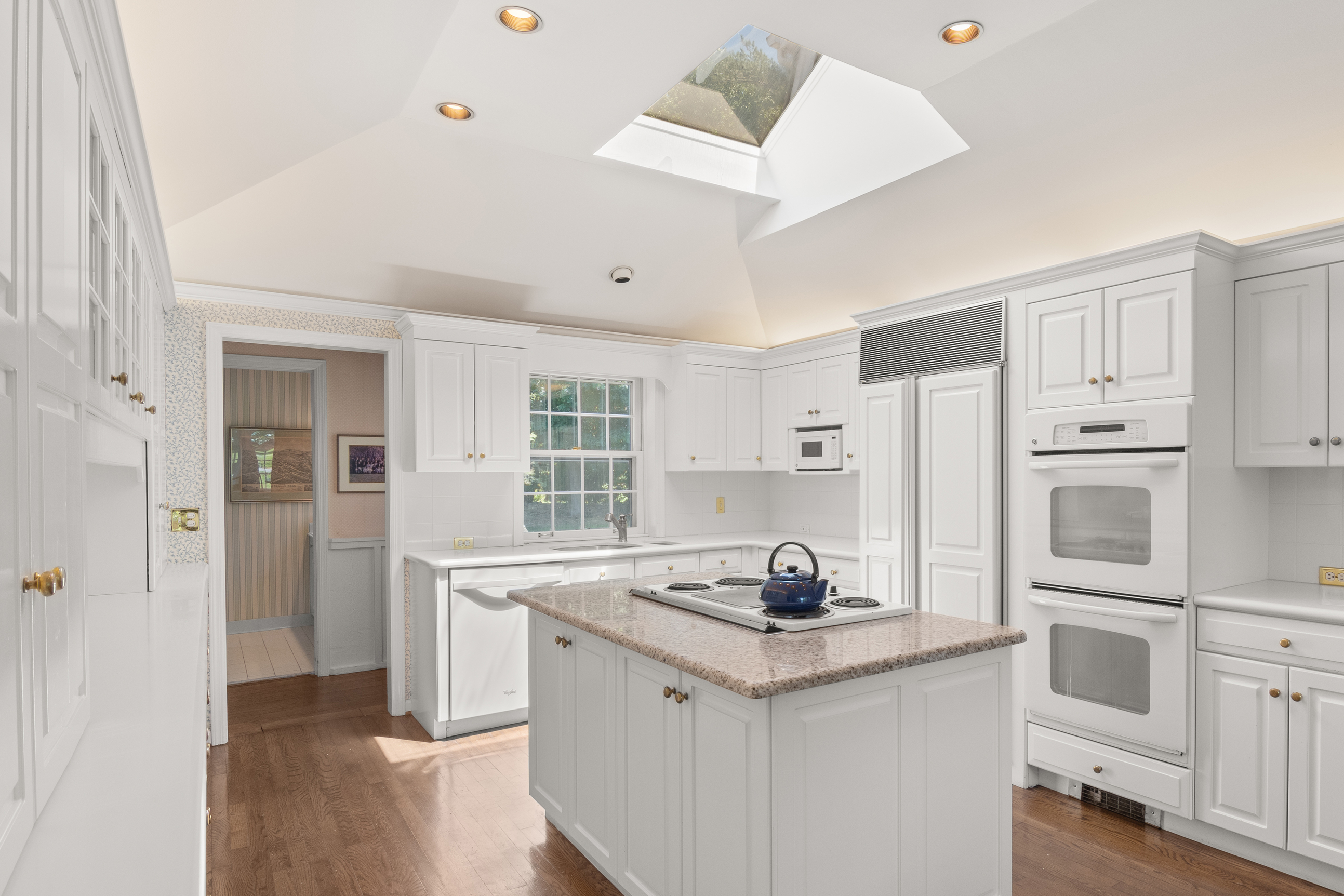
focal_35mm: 19
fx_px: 709
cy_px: 498
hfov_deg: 86.3
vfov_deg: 64.4
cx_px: 770
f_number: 8
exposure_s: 1/15
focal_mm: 11
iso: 100
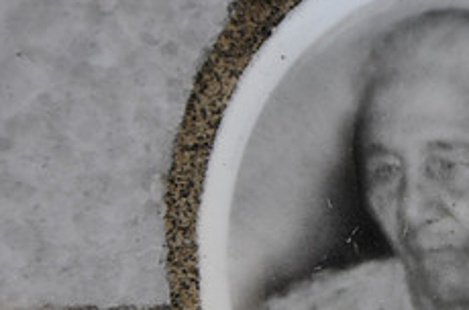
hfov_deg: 6.8
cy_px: 248
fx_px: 3937
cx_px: 524
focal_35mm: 303
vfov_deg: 4.5
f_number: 5.6
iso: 250
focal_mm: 80
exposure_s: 1/125
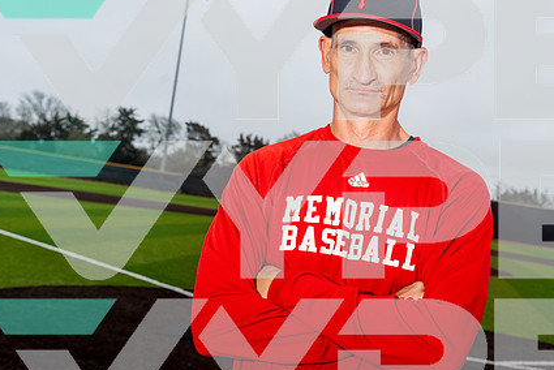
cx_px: 317
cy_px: 210
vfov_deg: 22.6
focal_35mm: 60
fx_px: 924
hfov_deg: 33.3
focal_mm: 44
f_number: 8
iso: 320
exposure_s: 1/125
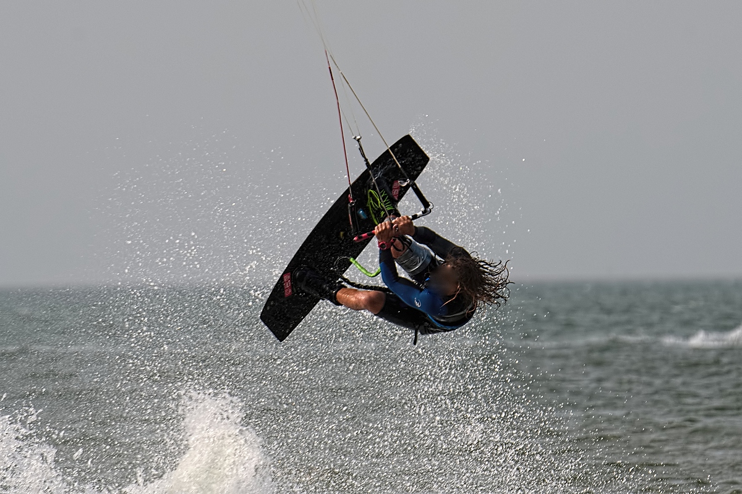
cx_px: 371
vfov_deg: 2.7
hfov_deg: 4.0
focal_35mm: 510
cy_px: 247
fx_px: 10511
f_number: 7.1
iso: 159
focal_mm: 340
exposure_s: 1/1600
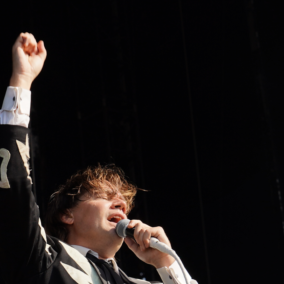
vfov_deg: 7.8
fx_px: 2061
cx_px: 128
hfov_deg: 7.9
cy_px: 318
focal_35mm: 222
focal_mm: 66
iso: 100
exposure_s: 1/320
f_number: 8
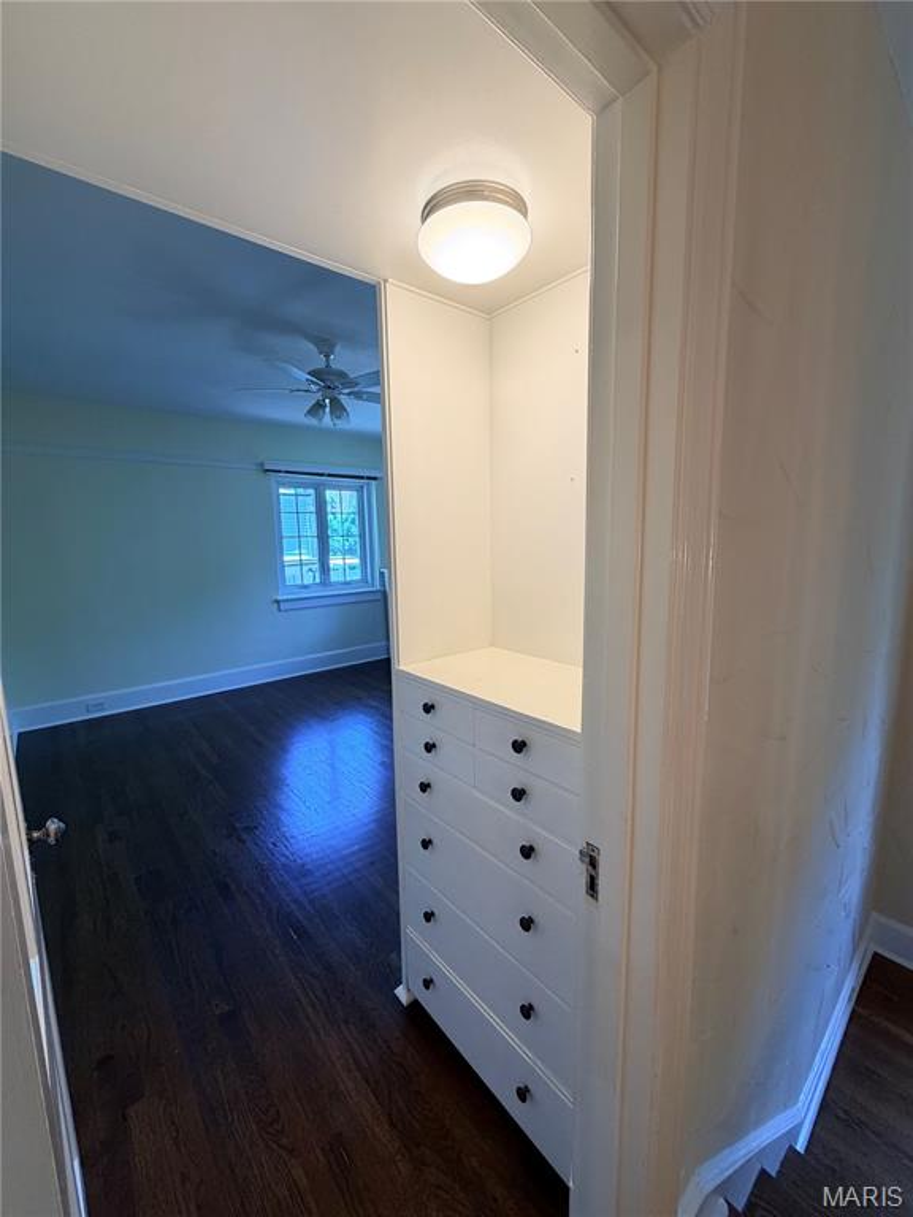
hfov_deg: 85.7
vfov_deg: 102.1
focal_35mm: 14
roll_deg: +0.7
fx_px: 492
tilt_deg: -9.4
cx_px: 456
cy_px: 608
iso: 160
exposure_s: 1/120
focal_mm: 2.22
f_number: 2.2
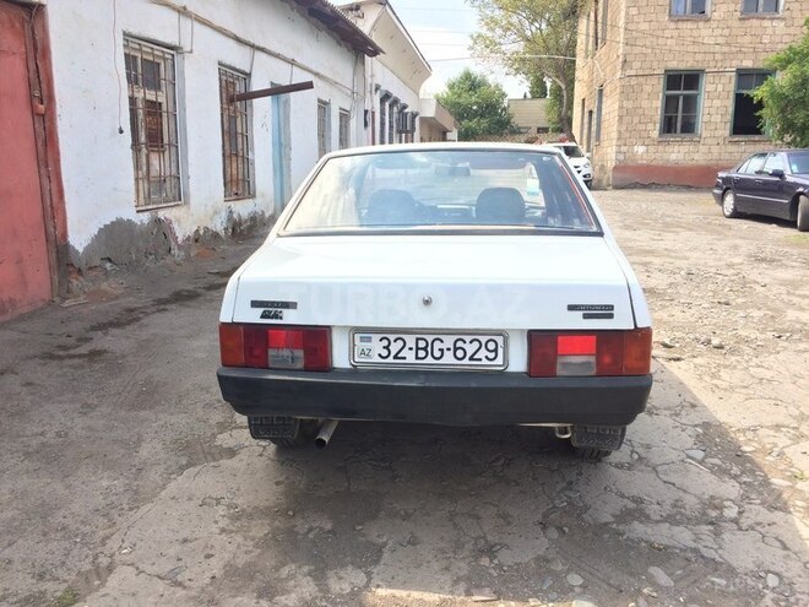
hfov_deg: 61.7
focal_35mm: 29
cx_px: 404
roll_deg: -1.8
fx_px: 678
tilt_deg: -10.6
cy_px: 304
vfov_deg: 48.2
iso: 32
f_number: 2.2
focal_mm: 4.15
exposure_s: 1/604
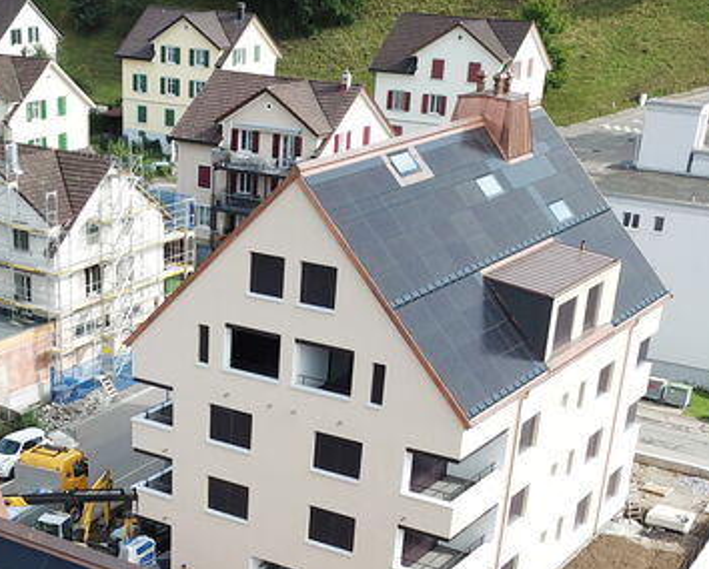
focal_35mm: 63
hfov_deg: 29.5
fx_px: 1323
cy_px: 613
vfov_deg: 22.9
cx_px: 178
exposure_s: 1/687
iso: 100
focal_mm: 4.73
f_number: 2.2
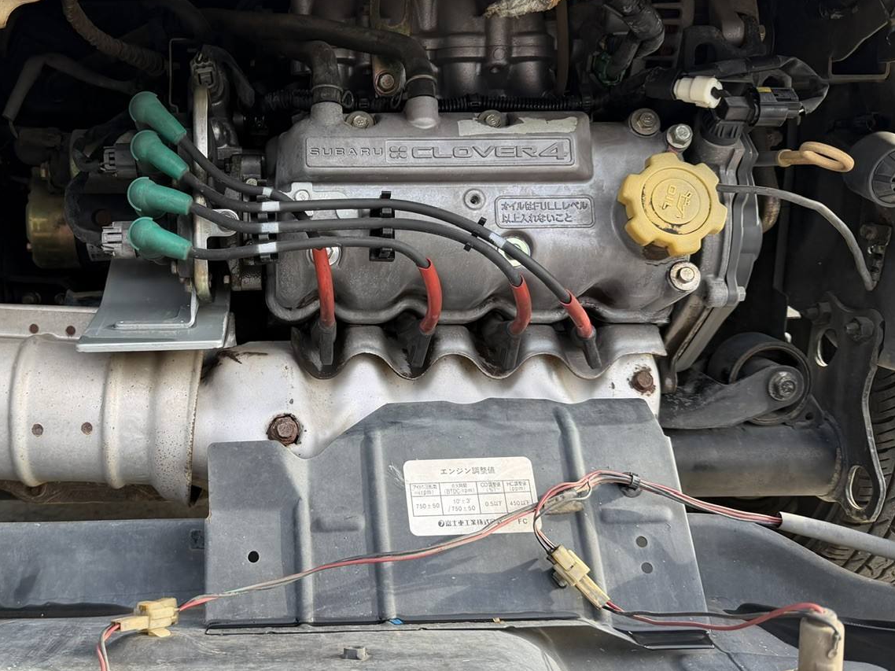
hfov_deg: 65.2
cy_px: 309
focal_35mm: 27
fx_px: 698
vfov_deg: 51.3
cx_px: 400
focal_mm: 6.76
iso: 100
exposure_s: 1/501
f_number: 1.78
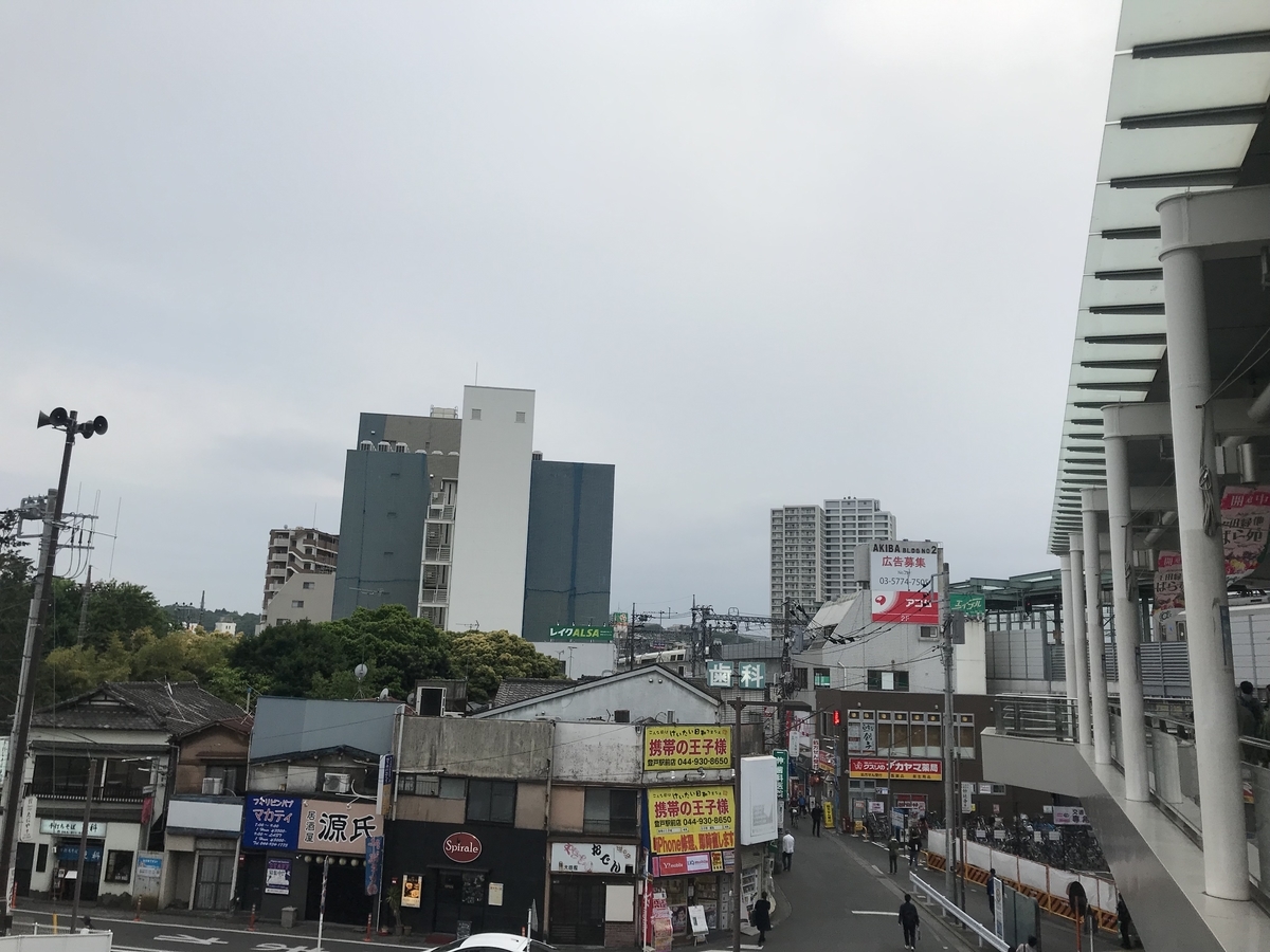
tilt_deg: +12.9
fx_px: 1027
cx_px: 635
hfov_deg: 63.4
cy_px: 476
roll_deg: -1.7
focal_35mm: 28
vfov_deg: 49.7
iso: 20
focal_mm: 3.99
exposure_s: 1/1473
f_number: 1.8
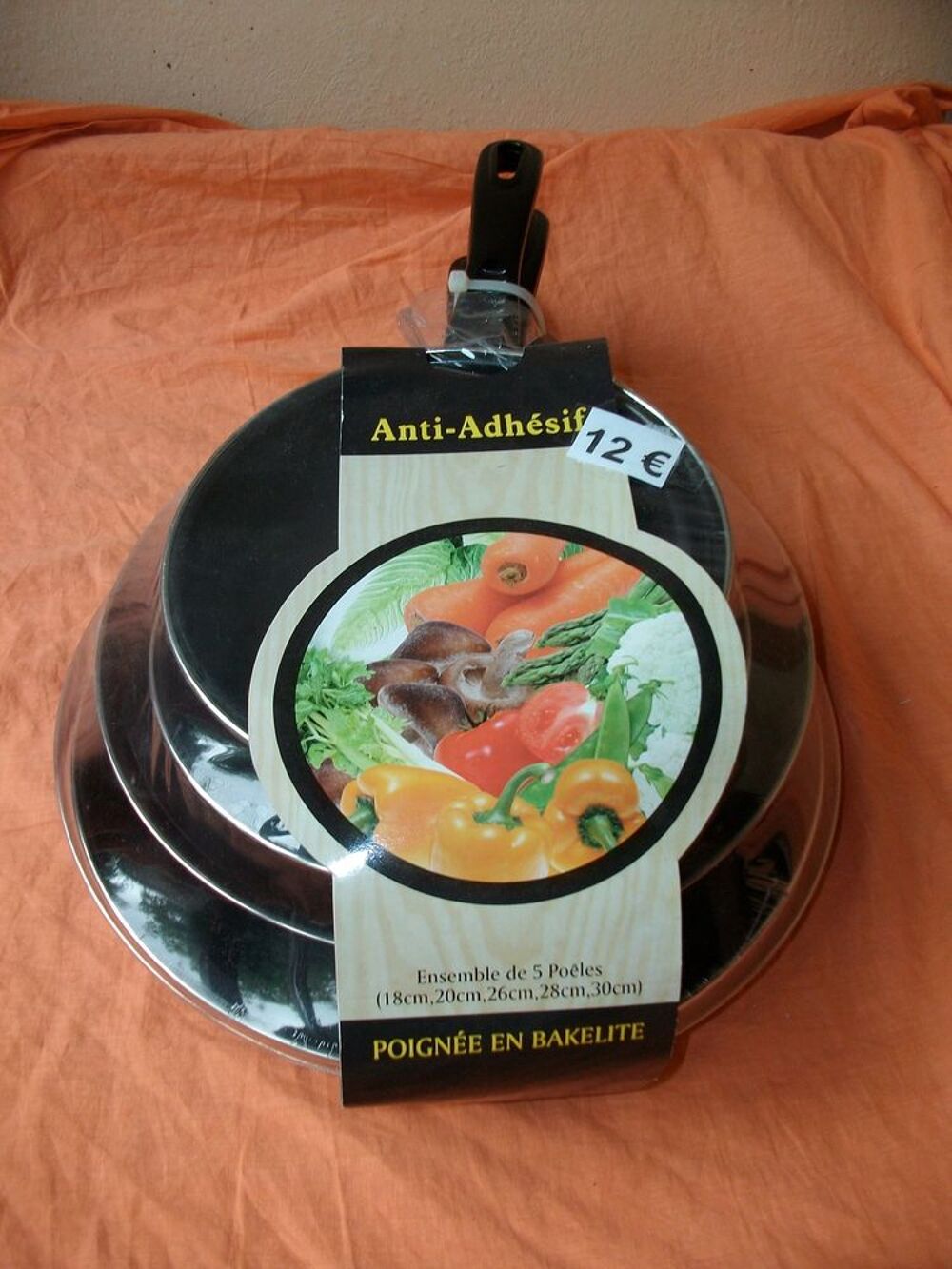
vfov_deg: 56.8
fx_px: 1173
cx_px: 476
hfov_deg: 44.2
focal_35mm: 32
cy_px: 634
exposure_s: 1/40
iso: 125
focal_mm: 5.7
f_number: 2.9
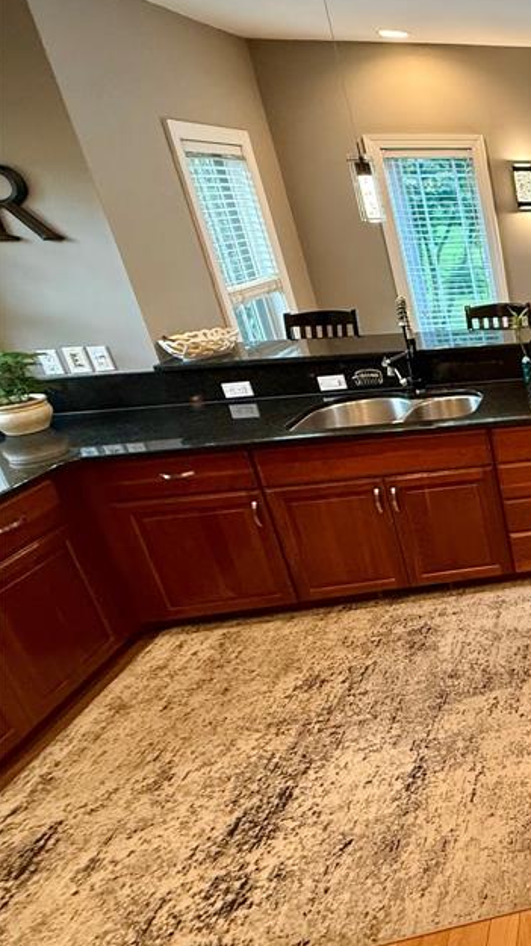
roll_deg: +1.1
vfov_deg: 73.8
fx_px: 627
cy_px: 413
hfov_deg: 30.0
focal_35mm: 25
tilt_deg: -19.7
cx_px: 770
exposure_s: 1/60
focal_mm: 2.22
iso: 200
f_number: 2.2
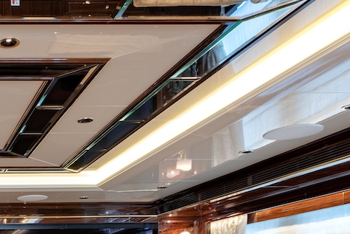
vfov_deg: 21.9
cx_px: -69
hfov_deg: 30.3
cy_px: 300
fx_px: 545
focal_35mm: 56
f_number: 13
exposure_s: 1/1.25
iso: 125
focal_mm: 19
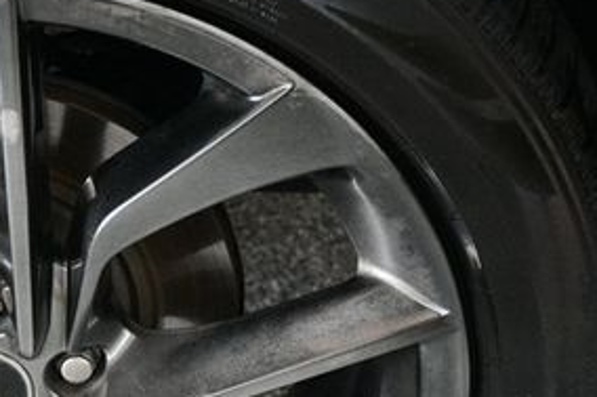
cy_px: 382
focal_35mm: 142
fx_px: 2353
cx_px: -23
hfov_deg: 14.2
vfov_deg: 9.6
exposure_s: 1/100
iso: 3200
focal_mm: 42
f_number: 4.5
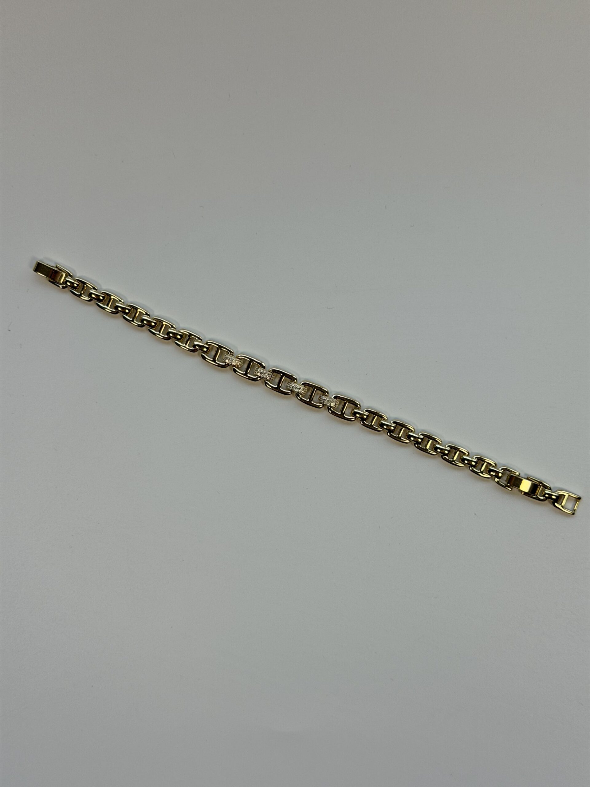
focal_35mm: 48
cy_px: 394
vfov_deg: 39.7
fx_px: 1091
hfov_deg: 30.3
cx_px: 295
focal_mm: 6.76
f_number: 1.78
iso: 64
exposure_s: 1/339
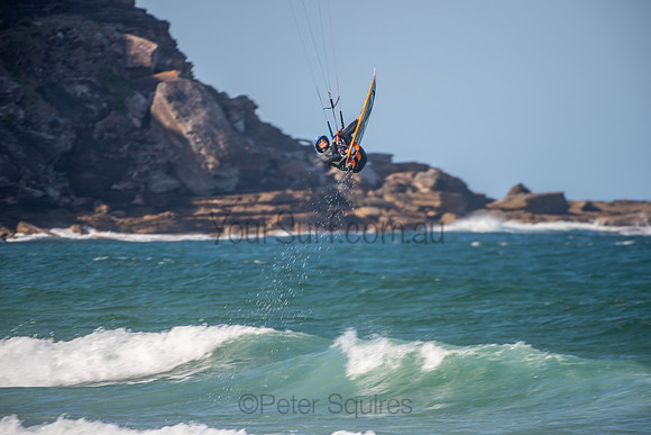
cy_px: 218
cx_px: 326
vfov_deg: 2.8
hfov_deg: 4.1
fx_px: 9043
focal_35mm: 500
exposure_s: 1/125
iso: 72
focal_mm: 500
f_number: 5.6
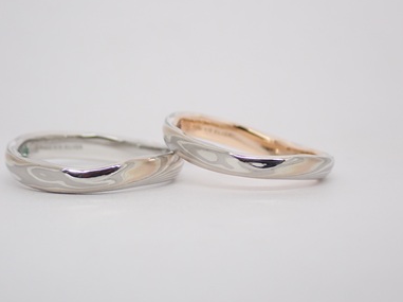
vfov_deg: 16.2
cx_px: 169
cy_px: 164
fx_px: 1058
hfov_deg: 21.5
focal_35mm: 91
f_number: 4.1
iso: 200
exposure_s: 1/125
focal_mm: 13.65
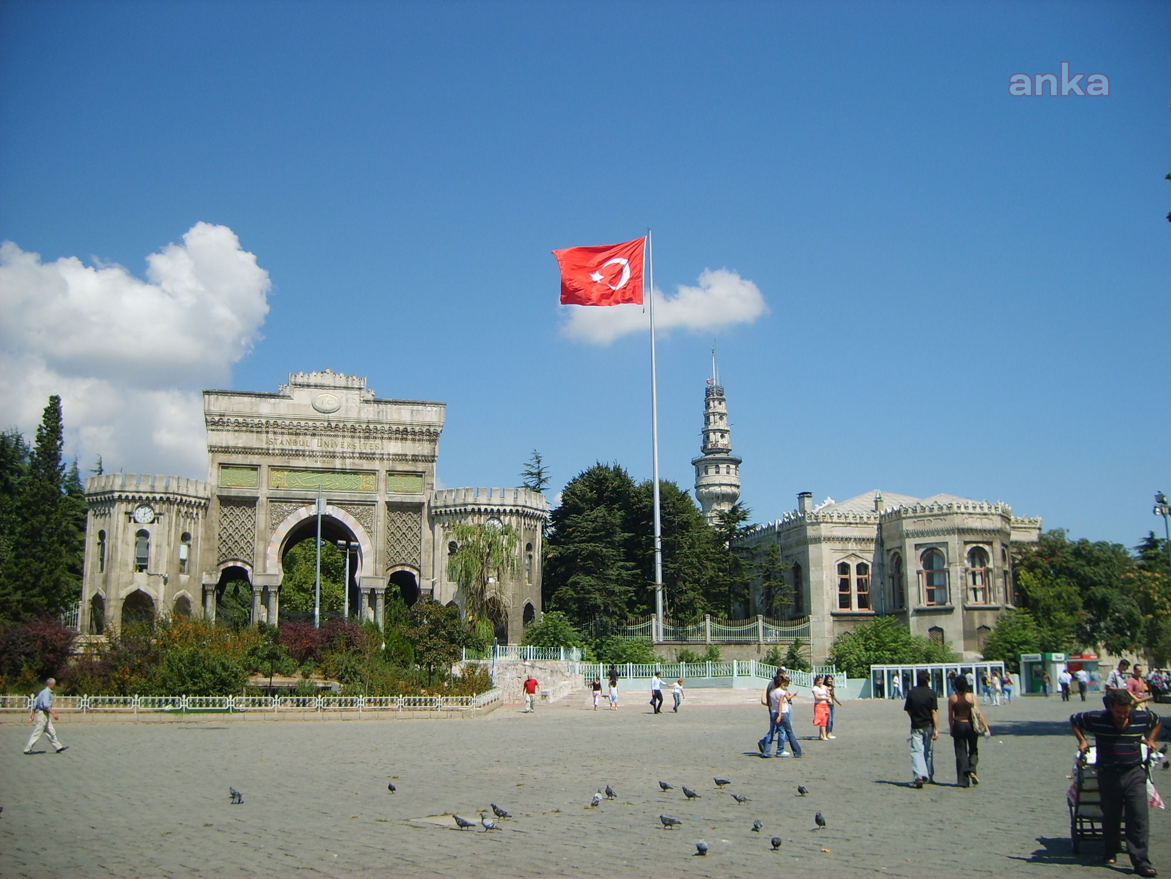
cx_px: 586
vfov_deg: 40.7
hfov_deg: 52.6
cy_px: 440
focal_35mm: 35
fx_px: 1184
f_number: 7.1
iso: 50
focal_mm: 5.8
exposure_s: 1/180
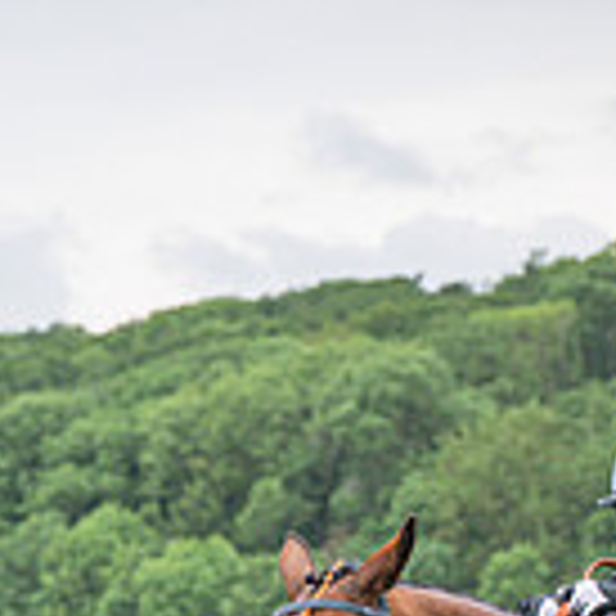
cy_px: 814
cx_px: -97
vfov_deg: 5.9
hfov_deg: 5.9
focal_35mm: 294
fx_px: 5919
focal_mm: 70
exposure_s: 1/1600
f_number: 4
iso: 400
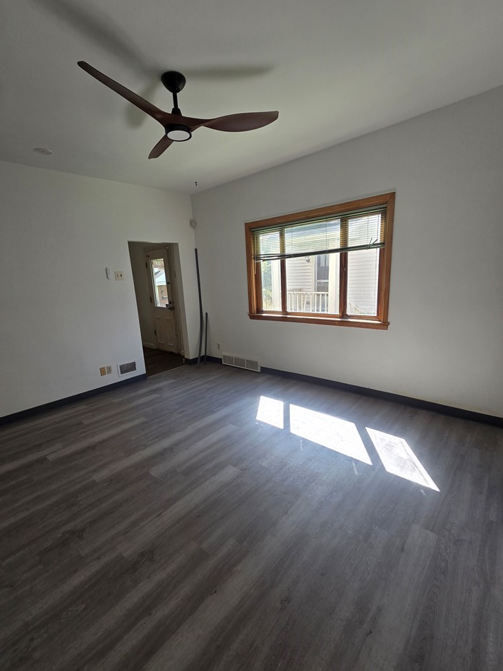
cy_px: 345
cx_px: 242
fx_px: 271
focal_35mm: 14
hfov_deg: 85.6
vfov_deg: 102.0
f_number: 2.2
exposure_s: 1/265
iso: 50
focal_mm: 2.2
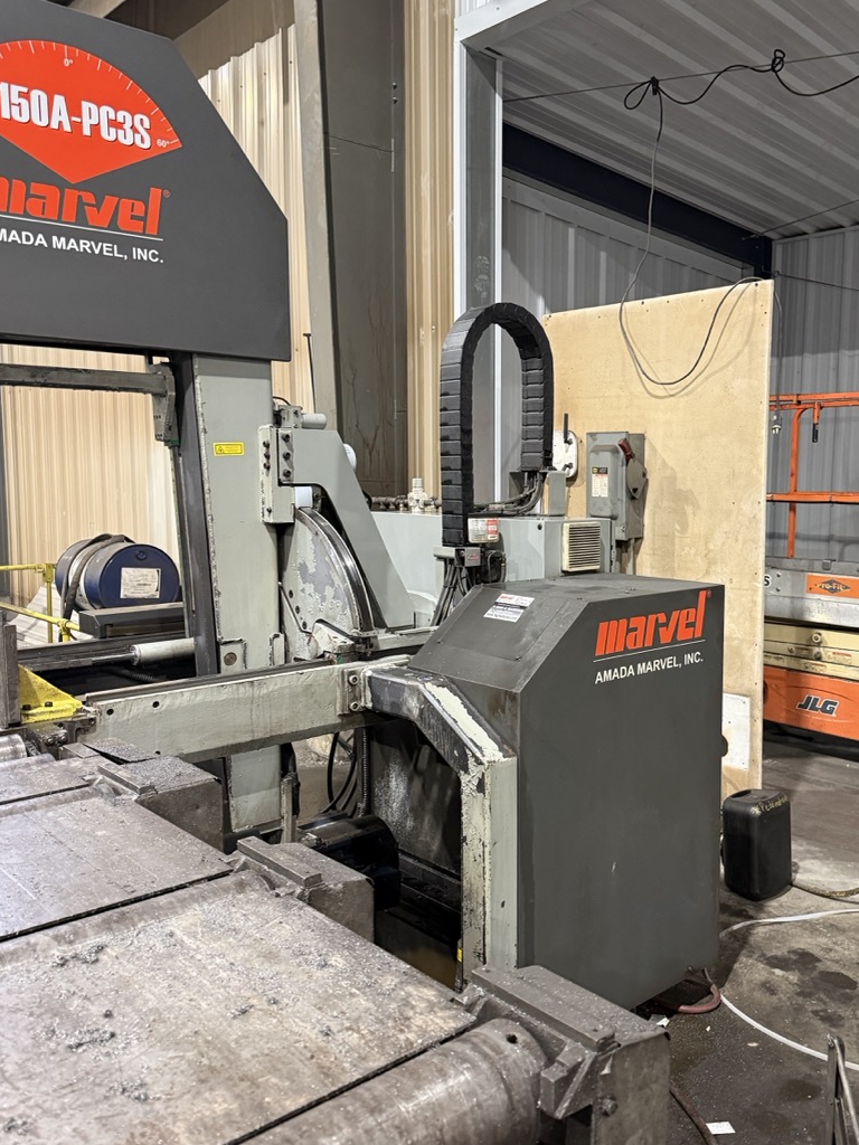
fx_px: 993
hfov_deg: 46.4
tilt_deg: -4.6
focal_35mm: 30
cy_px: 574
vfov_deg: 60.0
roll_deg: +0.4
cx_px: 530
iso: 500
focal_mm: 6.76
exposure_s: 1/60
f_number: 1.78
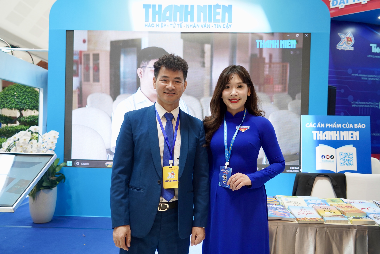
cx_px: 190
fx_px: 296
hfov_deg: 65.5
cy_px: 127
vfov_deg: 46.4
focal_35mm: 28
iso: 1250
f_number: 4.5
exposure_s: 1/200
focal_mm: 28
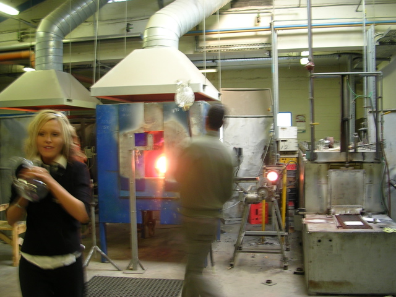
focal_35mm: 38
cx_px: 198
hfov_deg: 49.0
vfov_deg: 37.7
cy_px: 148
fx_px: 435
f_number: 2.8
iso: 50
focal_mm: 5.8
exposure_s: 1/6.6
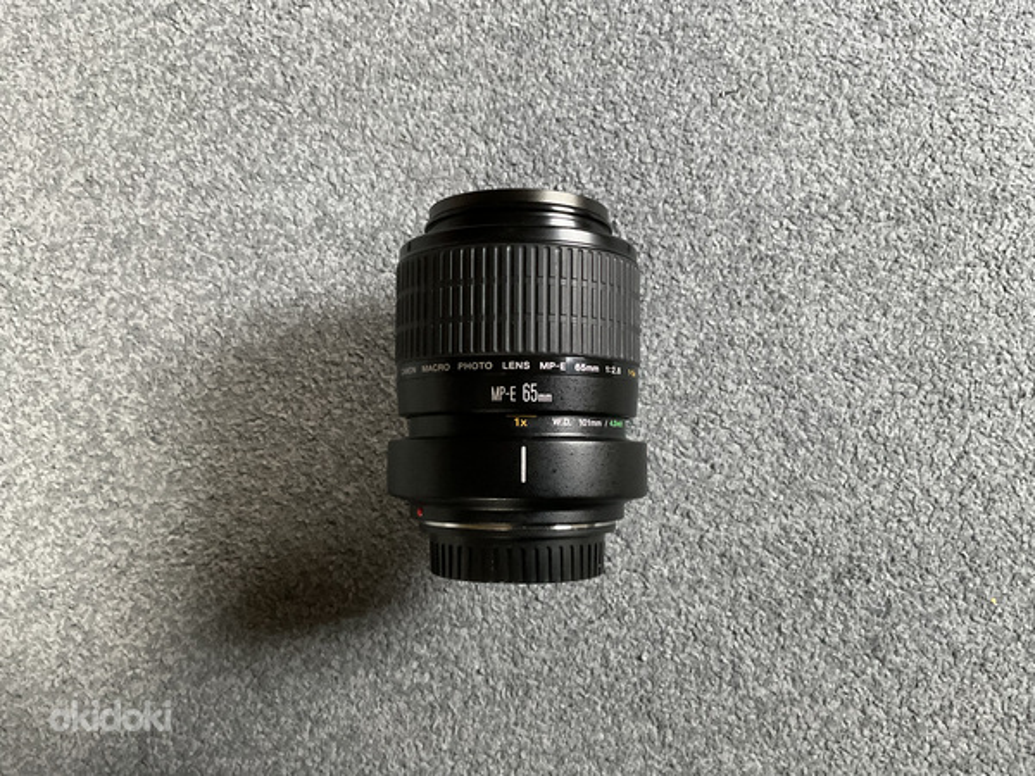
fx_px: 867
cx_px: 518
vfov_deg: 48.2
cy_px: 388
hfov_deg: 61.7
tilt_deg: -86.0
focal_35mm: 29
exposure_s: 1/30
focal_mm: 3
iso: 400
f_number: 1.8
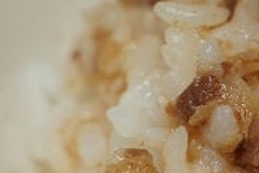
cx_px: 452
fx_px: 1951
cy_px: 25
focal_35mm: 271
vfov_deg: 5.1
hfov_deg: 7.4
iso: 100
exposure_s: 1/80
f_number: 4.5
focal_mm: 45
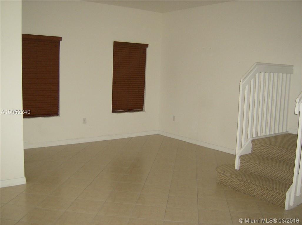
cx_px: 151
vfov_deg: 39.5
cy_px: 112
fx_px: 313
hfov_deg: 51.5
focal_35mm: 36
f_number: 2.8
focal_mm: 6
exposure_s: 1/60
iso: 200
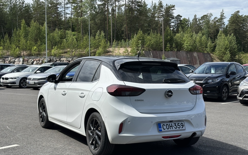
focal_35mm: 51
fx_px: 345
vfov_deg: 25.3
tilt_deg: -1.4
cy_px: 84
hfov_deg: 39.6
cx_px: 124
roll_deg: +0.8
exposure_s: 1/4367
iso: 64
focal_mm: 6.86
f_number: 1.78
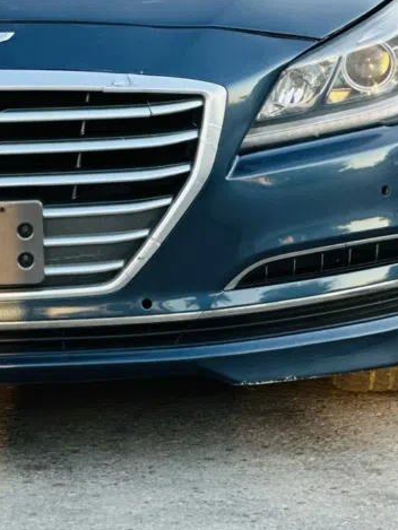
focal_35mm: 224
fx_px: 3432
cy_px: 94
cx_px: -38
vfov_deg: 8.8
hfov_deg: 6.6
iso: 125
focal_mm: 9
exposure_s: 1/121
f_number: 2.8
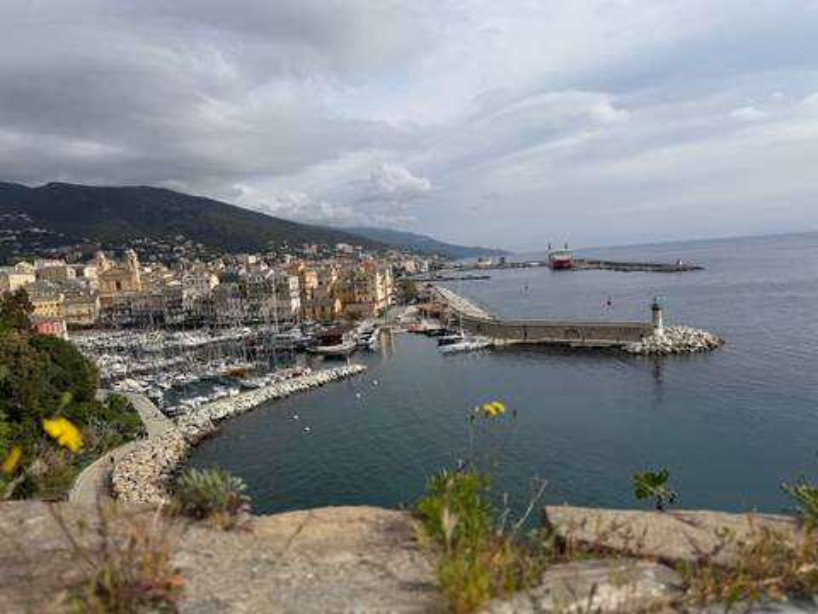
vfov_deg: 56.8
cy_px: 307
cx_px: 409
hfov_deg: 71.6
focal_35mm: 24
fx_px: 567
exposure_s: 1/6711
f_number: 1.78
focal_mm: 6.76
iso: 80
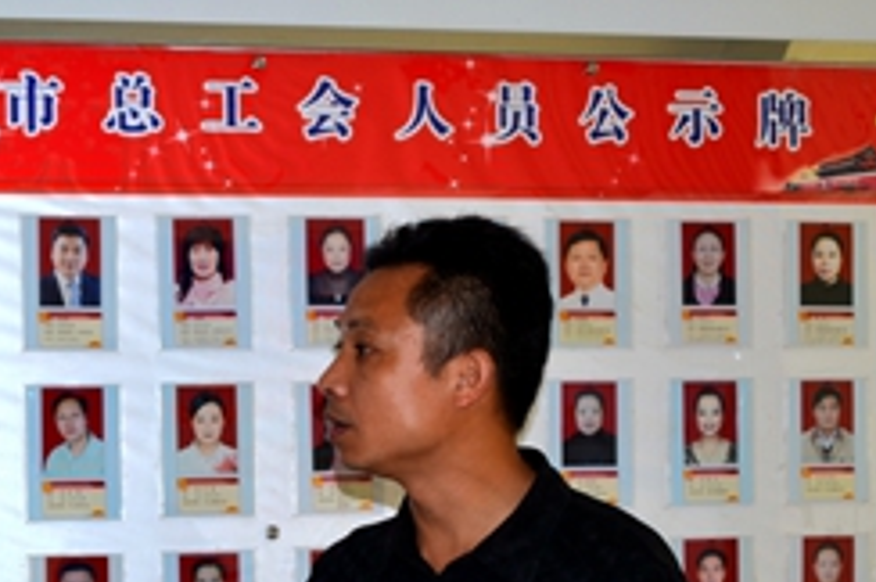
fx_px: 2090
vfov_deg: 15.7
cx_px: 101
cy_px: 505
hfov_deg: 23.1
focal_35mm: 86
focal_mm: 28
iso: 100
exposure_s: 1/60
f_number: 3.5
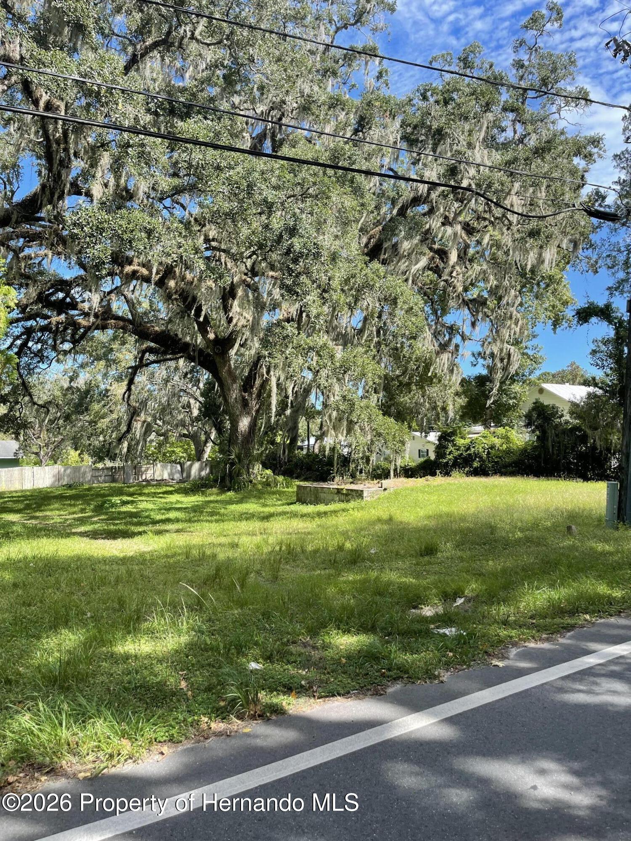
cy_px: 420
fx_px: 608
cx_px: 316
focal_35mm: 25
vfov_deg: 69.4
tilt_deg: -0.4
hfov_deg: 54.9
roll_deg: -1.4
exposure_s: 1/953
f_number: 1.6
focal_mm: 5.1
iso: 32
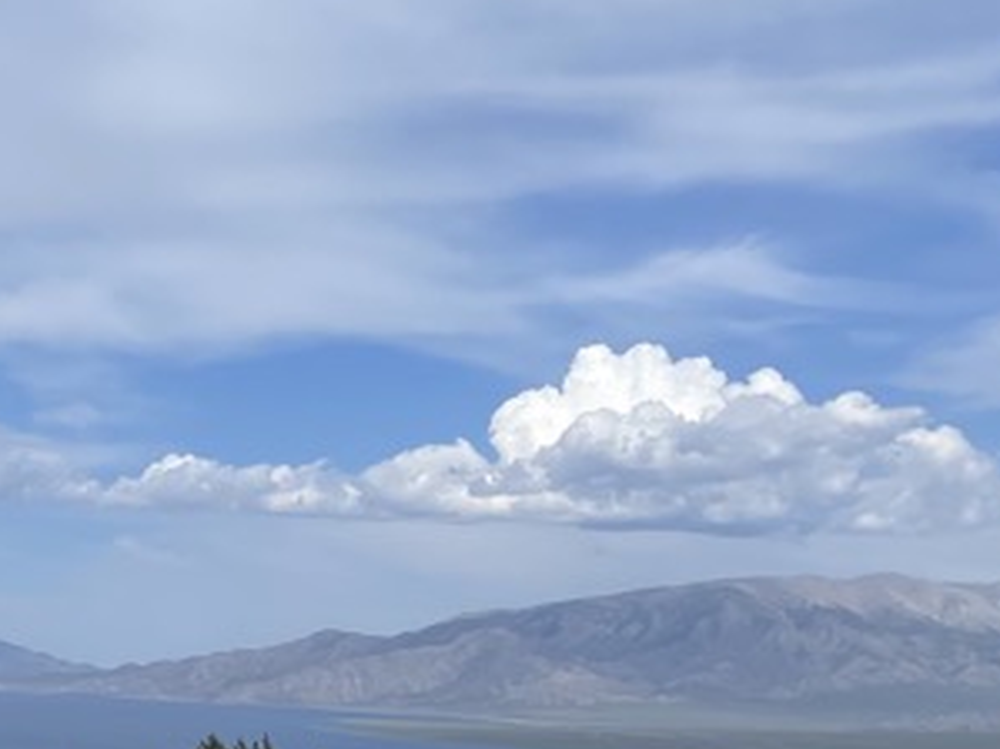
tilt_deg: +1.3
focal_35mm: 89
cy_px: 572
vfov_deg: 16.5
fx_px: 2570
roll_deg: -3.0
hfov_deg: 19.5
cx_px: -448
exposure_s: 1/9174
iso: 50
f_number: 1.6
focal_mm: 5.1
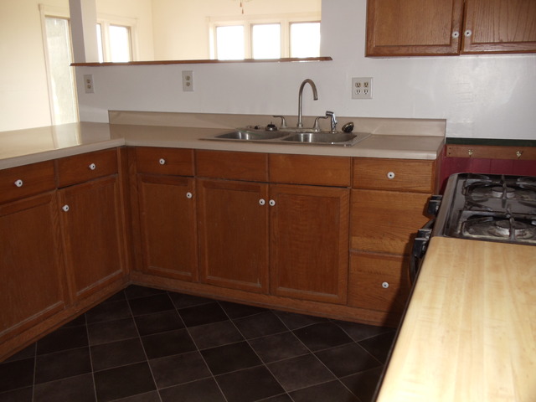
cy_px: 201
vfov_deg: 32.9
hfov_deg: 42.9
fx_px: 681
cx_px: 268
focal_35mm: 44
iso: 100
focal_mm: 6
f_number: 3.5
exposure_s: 1/30
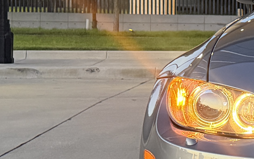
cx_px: 457
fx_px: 824
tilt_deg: -1.0
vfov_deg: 11.0
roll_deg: -0.7
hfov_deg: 15.2
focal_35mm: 119
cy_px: 39
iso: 800
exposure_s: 1/53
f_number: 1.78
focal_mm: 6.76
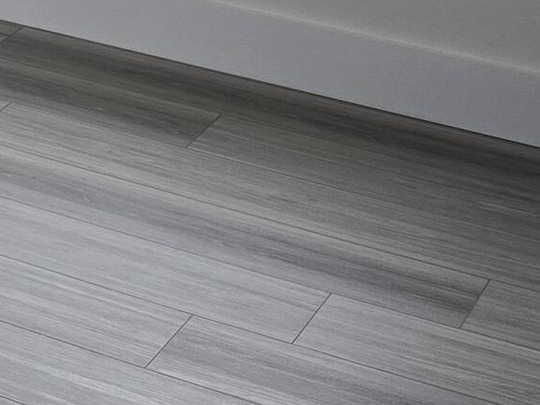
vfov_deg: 11.3
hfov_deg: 15.7
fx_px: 1888
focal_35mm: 121
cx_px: -98
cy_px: -343
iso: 160
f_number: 1.7
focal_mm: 6.3
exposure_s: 1/180
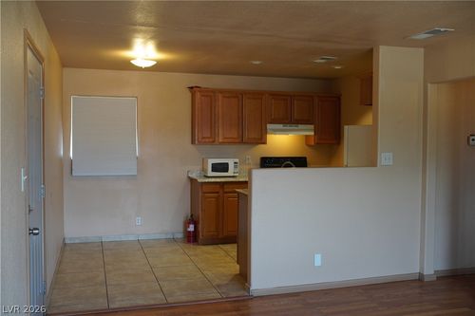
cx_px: 238
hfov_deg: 55.1
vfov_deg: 38.3
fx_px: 455
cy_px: 158
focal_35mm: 34
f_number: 4
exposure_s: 1/160
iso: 800
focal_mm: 23
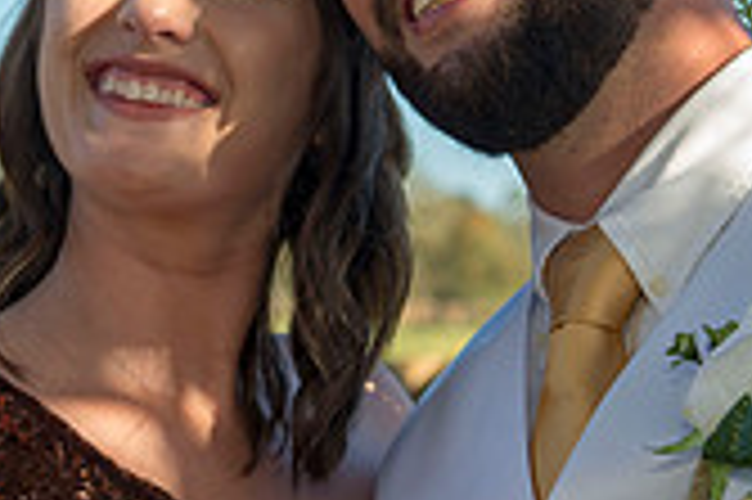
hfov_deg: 13.2
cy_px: 230
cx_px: 230
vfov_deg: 8.8
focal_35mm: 156
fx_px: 3255
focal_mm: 45
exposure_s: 1/500
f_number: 4.5
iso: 200
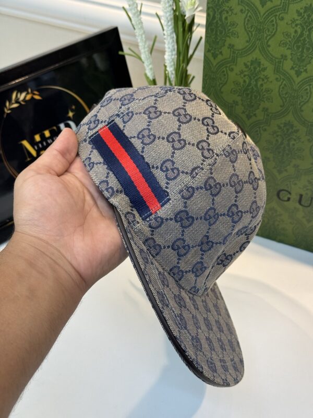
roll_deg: +0.2
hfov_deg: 30.3
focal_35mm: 48
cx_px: 156
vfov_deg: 39.7
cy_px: 209
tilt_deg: -43.4
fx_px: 579
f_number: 1.78
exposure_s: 1/191
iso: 64
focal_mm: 6.76
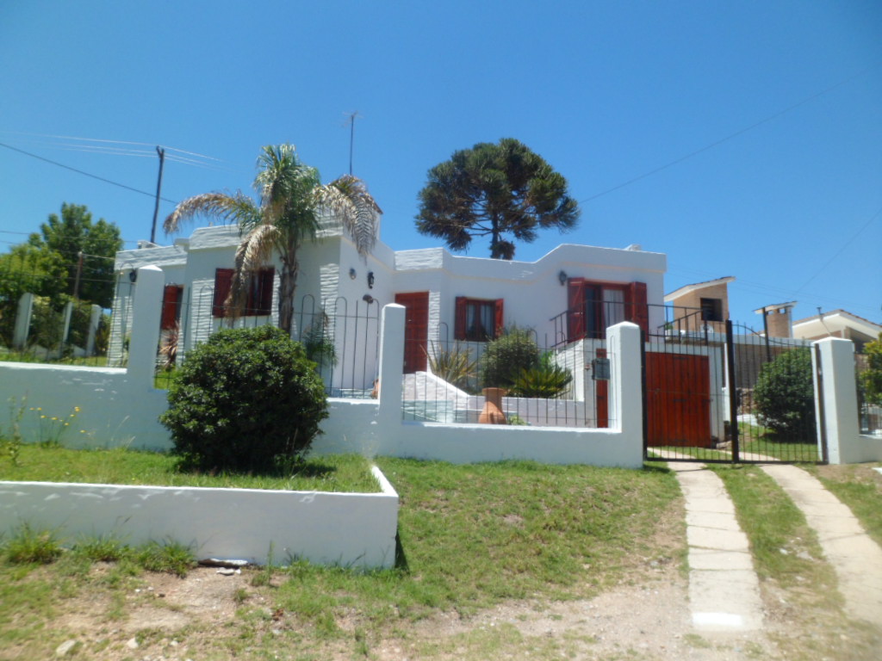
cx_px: 441
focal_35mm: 26
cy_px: 330
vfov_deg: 53.1
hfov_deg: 67.3
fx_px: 662
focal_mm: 4.9
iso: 80
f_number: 9.4
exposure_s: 1/125
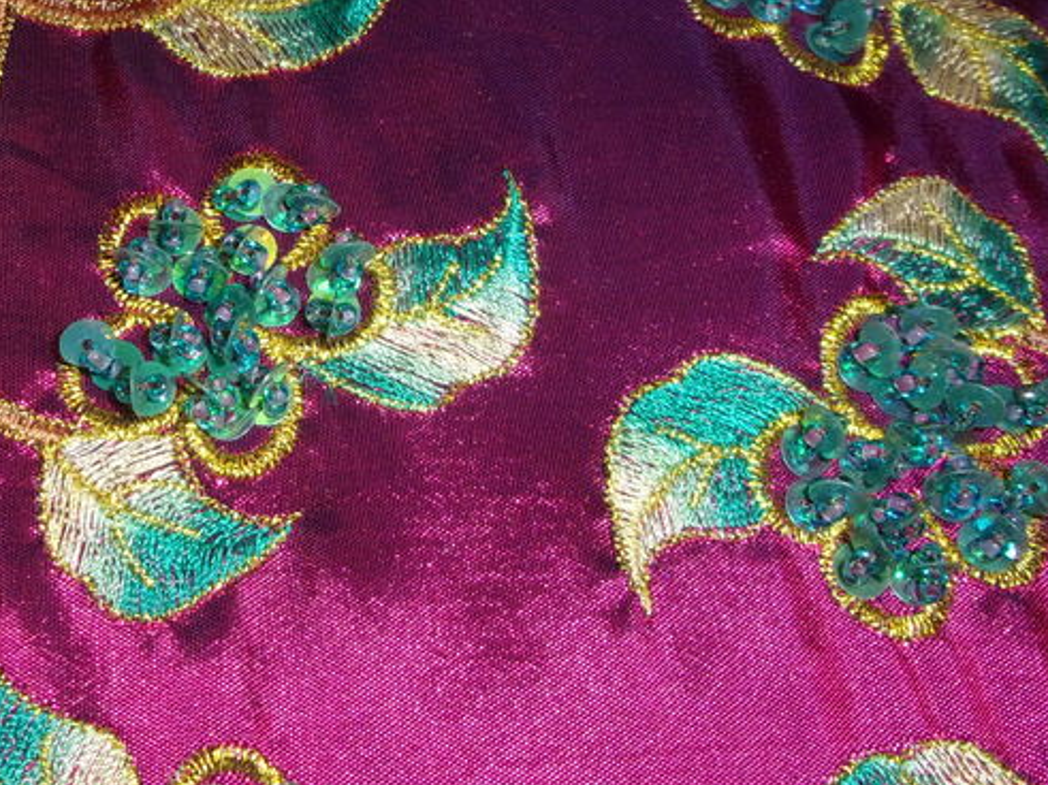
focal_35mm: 57
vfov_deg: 25.5
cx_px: 243
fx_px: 1725
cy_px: 269
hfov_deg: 33.0
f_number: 3.9
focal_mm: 5.1
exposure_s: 1/34
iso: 200
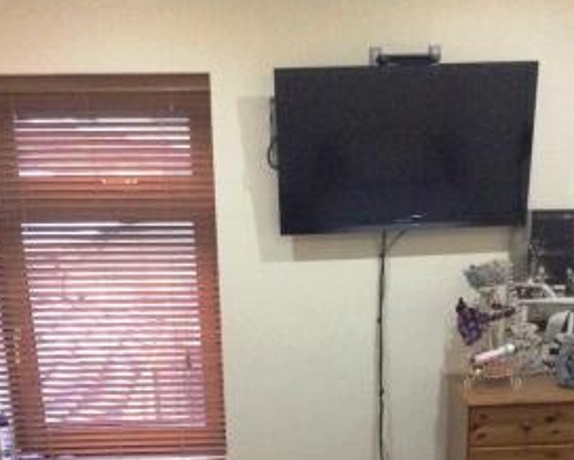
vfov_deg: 29.2
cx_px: 314
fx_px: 850
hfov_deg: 37.3
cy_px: 402
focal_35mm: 50
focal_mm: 3.3
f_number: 2.4
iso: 320
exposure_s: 1/25
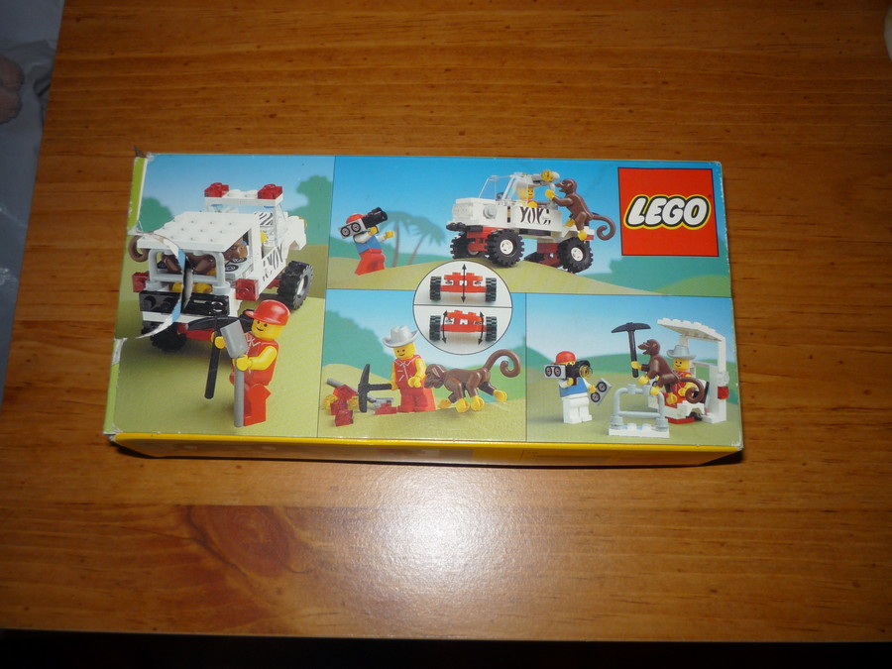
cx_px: 446
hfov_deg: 56.8
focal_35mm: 32
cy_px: 334
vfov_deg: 44.2
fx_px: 825
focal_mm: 5.2
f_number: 4
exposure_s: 1/30
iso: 100
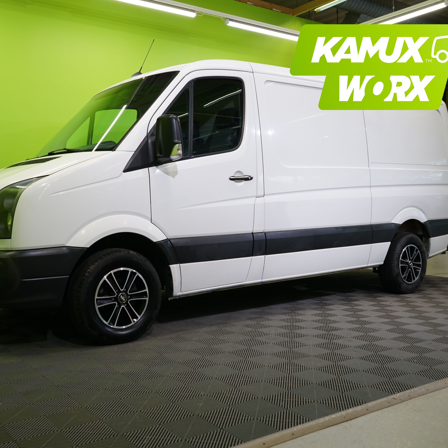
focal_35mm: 37
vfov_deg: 44.9
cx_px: 192
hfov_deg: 44.8
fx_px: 542
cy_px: 224
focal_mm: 29
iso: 500
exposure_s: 1/40
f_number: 6.3
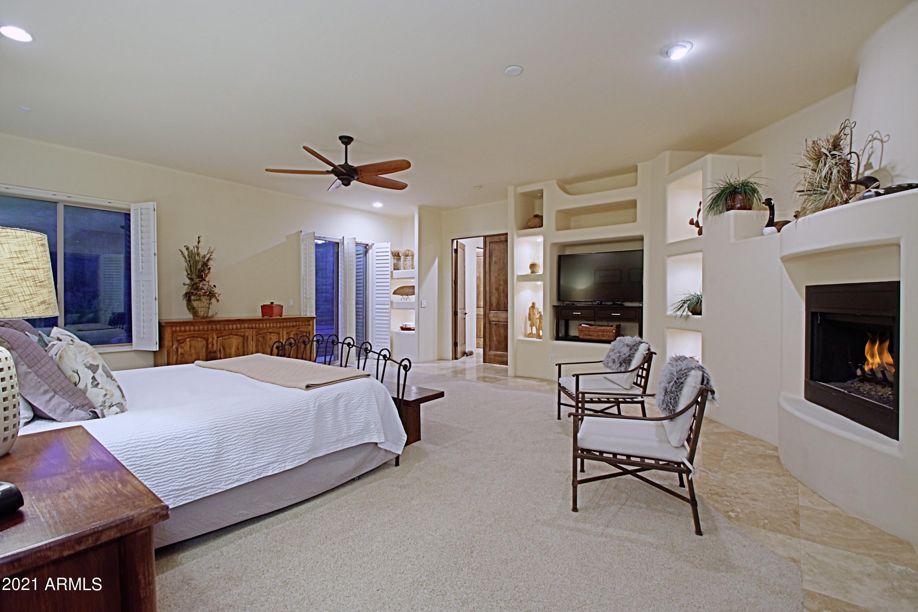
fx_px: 382
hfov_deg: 100.4
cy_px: 306
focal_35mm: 15
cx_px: 459
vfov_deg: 77.3
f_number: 13
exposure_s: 1/2.5
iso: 1600
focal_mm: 10
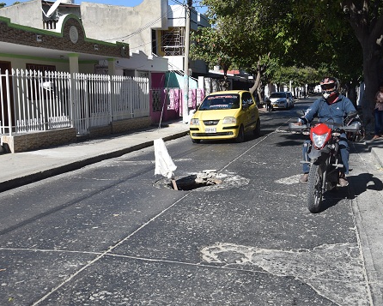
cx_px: 199
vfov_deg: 35.2
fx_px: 483
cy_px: 153
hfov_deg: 43.3
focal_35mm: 43
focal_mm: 25
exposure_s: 1/1600
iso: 400
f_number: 6.3
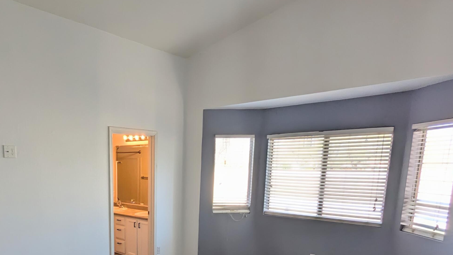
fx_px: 324
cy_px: 223
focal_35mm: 27
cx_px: 140
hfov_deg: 67.3
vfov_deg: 40.1
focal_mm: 2.35
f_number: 2.2
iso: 101
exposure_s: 1/120
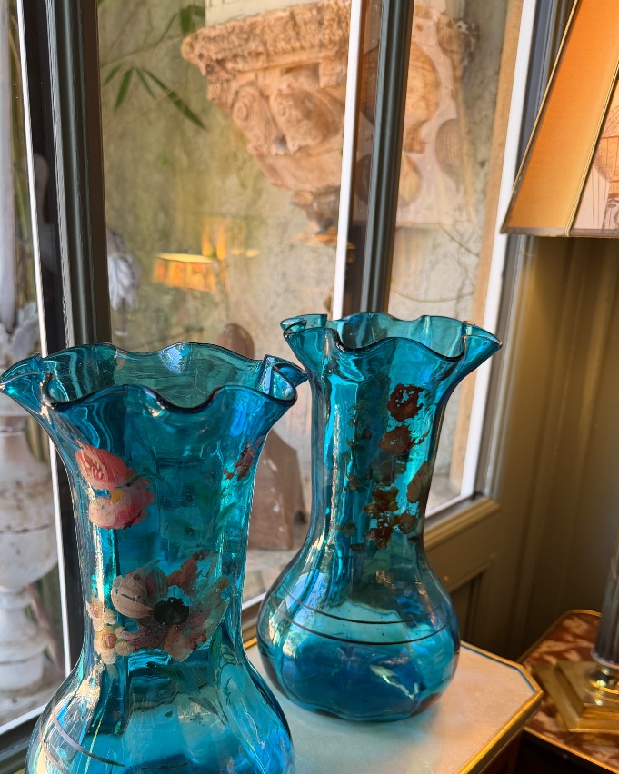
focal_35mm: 33
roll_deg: -1.3
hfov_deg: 44.3
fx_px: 756
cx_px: 254
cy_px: 510
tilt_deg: -21.2
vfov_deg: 53.3
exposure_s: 1/121
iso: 160
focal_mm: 6.76
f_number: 1.78
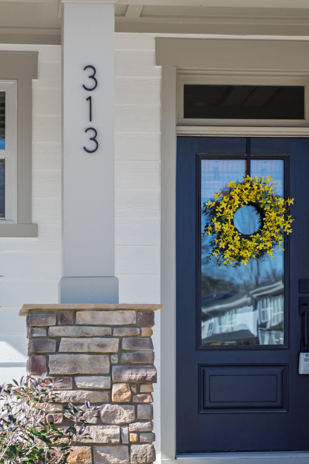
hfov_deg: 14.9
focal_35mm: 92
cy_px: 282
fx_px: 1184
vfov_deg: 22.1
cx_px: 162
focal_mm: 50
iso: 200
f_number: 3.5
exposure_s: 1/800
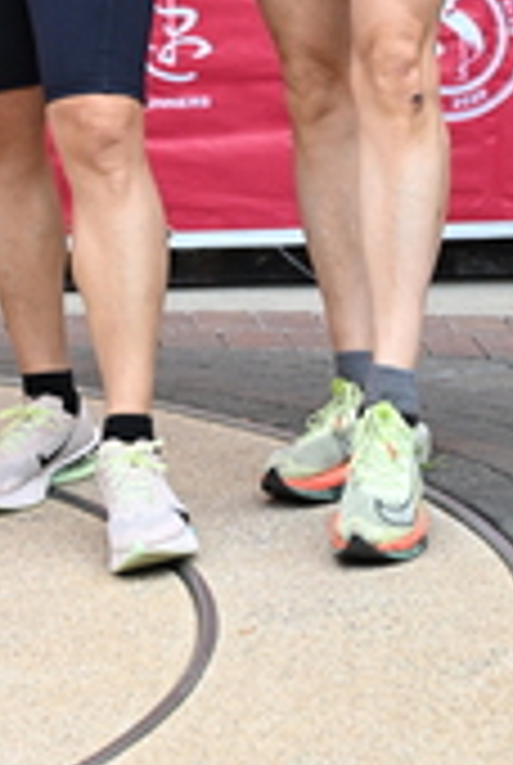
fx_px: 3023
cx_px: -209
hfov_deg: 9.5
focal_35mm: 142
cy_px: -189
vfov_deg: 13.9
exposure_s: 1/400
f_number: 4
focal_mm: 44
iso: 2000
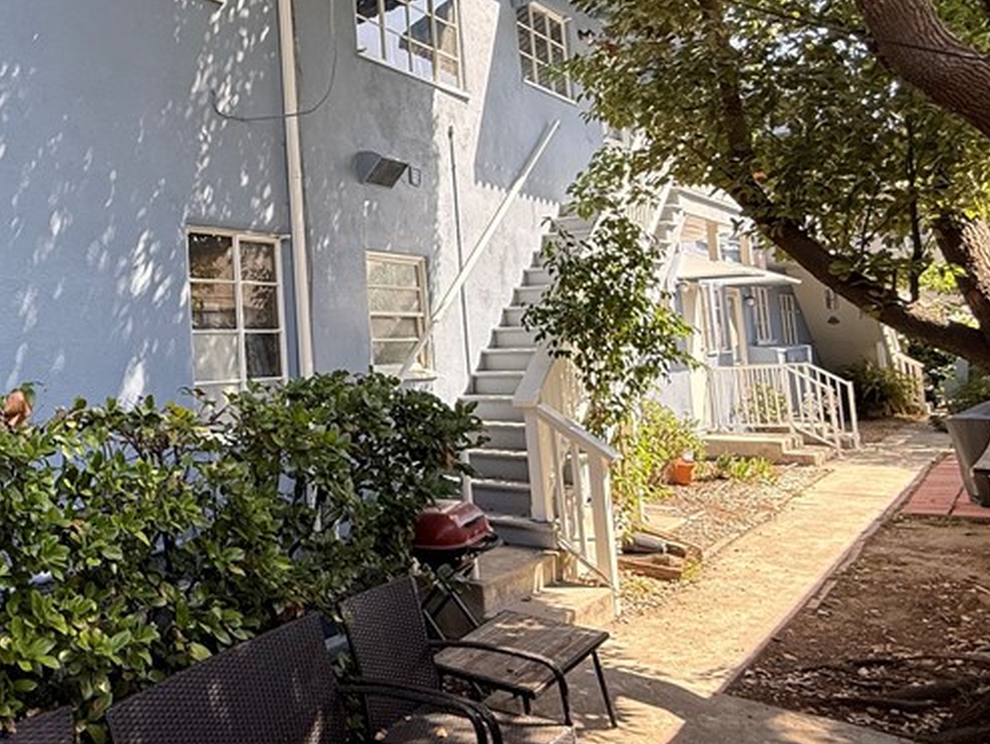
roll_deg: +1.9
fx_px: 830
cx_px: 112
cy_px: 291
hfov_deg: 54.3
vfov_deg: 47.9
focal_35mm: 29
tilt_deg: +5.2
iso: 64
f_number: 2.2
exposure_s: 1/256
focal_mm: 2.22
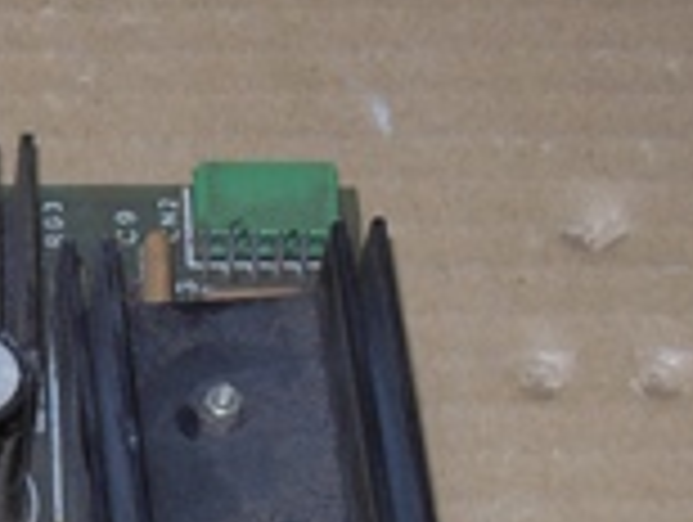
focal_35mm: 145
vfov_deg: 10.0
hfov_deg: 13.2
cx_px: -176
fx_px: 2907
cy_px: 742
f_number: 4
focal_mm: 8.9
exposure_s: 1/60
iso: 125
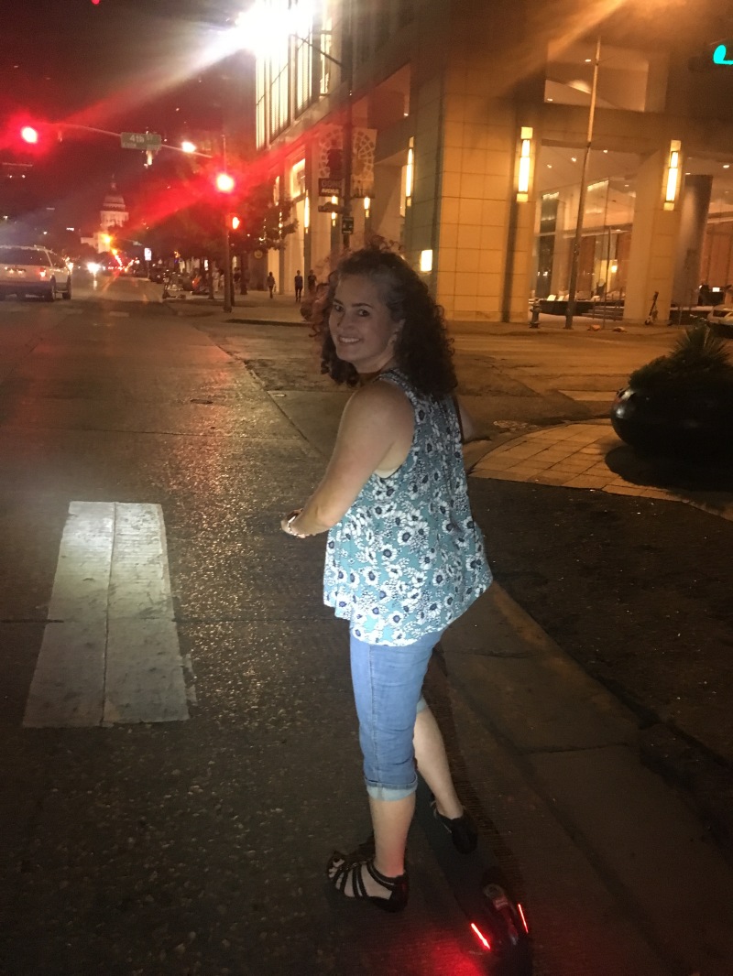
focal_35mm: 29
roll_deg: -1.9
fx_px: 818
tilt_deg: -12.4
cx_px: 366
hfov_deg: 48.2
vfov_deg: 61.6
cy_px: 488
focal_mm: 4.15
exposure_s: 1/15
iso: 320
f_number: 2.2
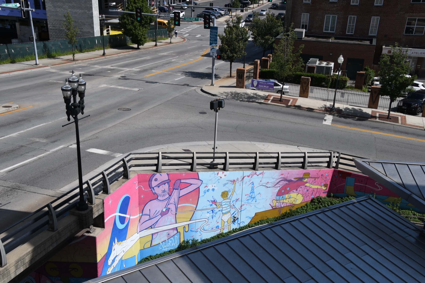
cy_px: 142
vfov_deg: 33.0
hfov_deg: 47.9
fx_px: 478
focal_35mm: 40
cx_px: 212
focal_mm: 27
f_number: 9
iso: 200
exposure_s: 1/500
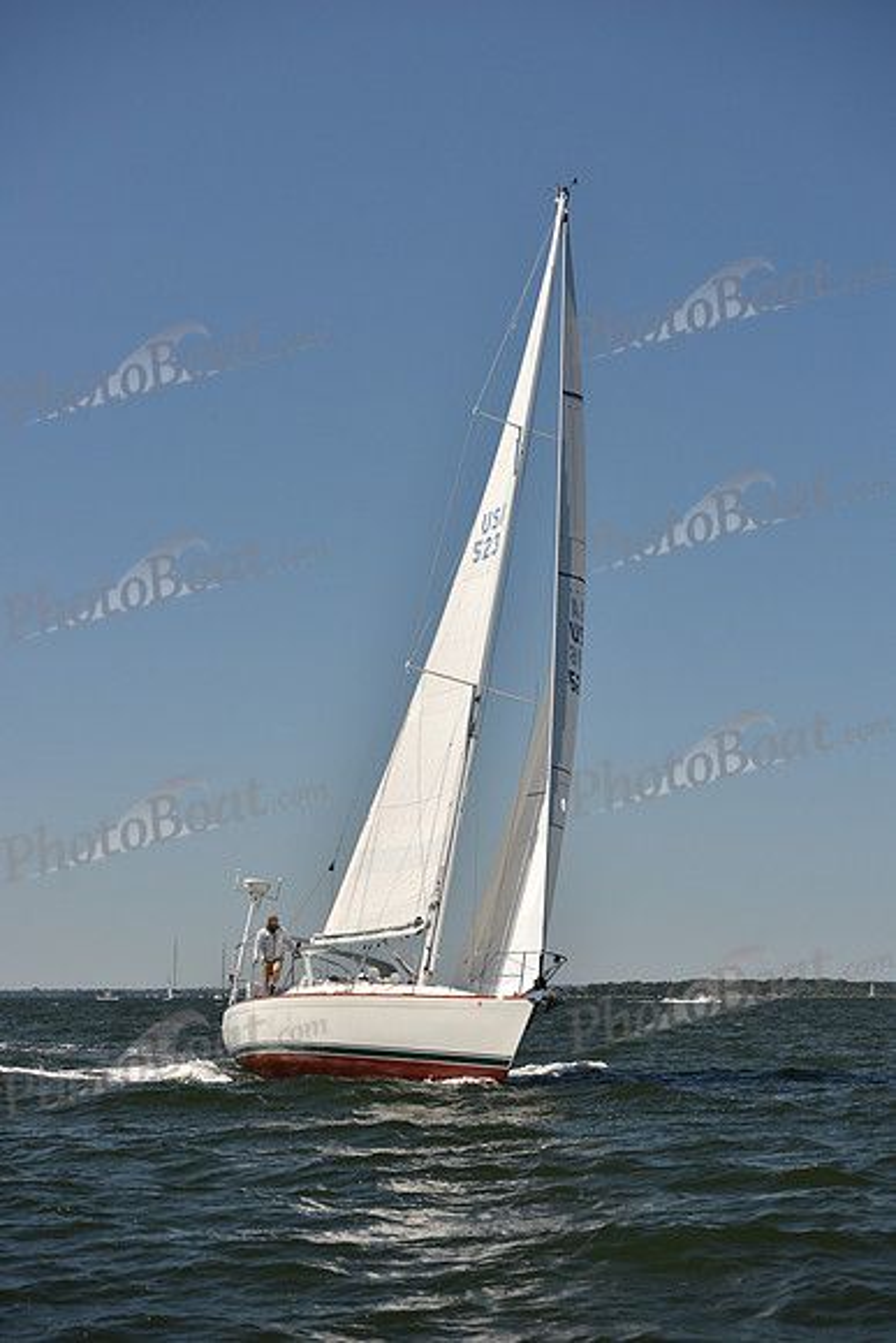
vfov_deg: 28.8
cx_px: 448
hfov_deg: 19.5
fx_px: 2612
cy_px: 672
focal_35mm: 70
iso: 250
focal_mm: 70
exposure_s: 1/1250
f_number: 5
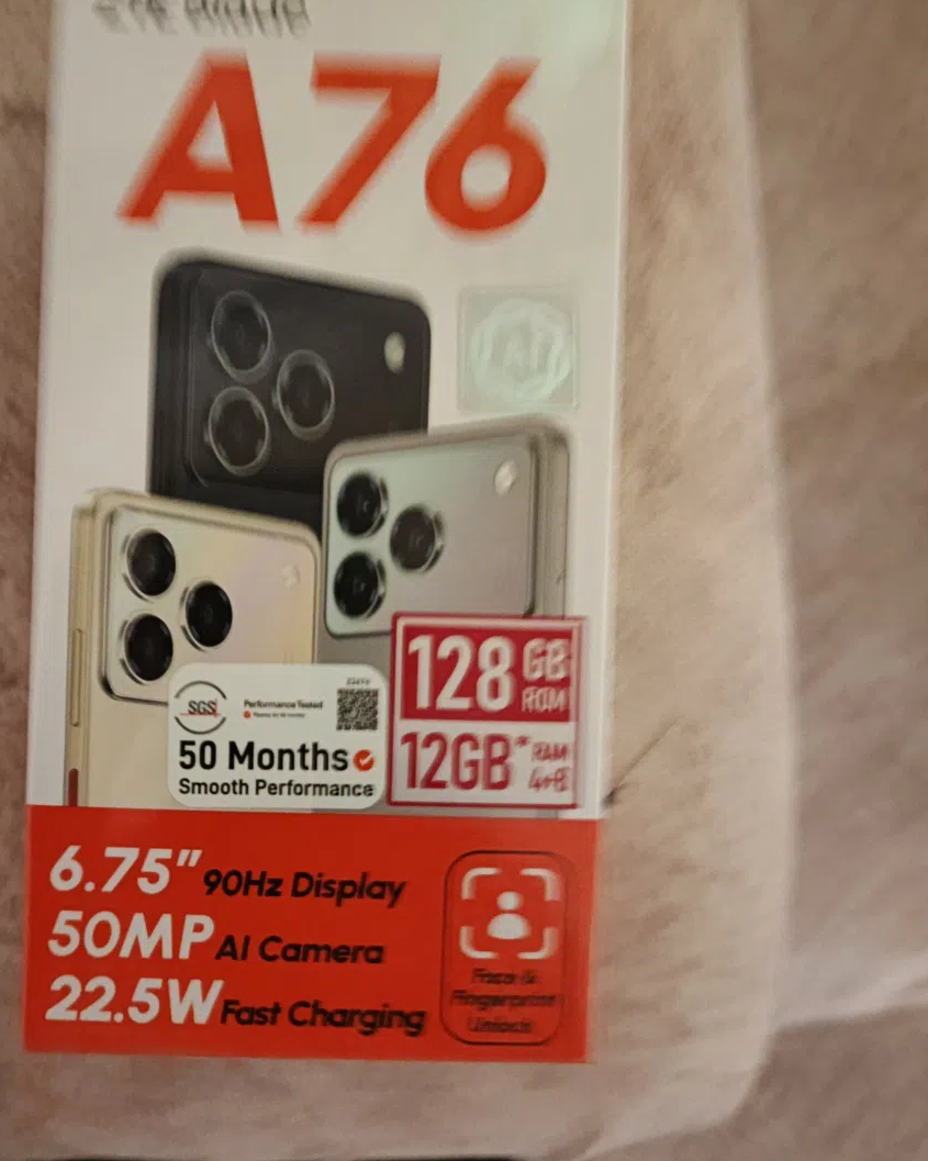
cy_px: 528
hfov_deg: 49.6
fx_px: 996
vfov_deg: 60.4
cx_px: 371
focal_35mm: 29
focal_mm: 5.89
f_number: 1.8
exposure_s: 1/16.7
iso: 8312
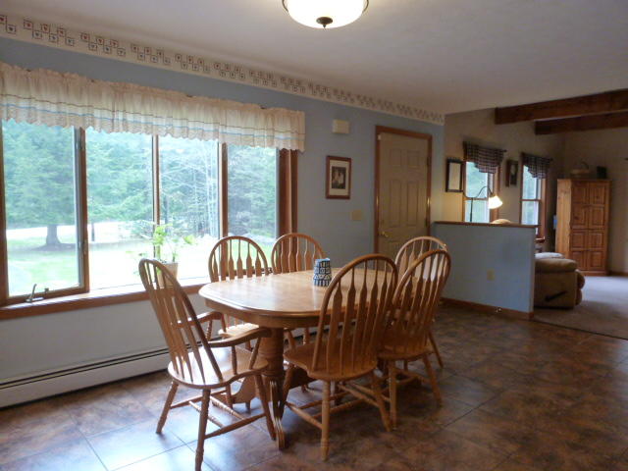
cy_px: 236
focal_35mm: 24
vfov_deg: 56.8
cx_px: 314
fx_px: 435
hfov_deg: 71.6
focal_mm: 4.3
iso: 400
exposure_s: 1/40
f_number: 3.3
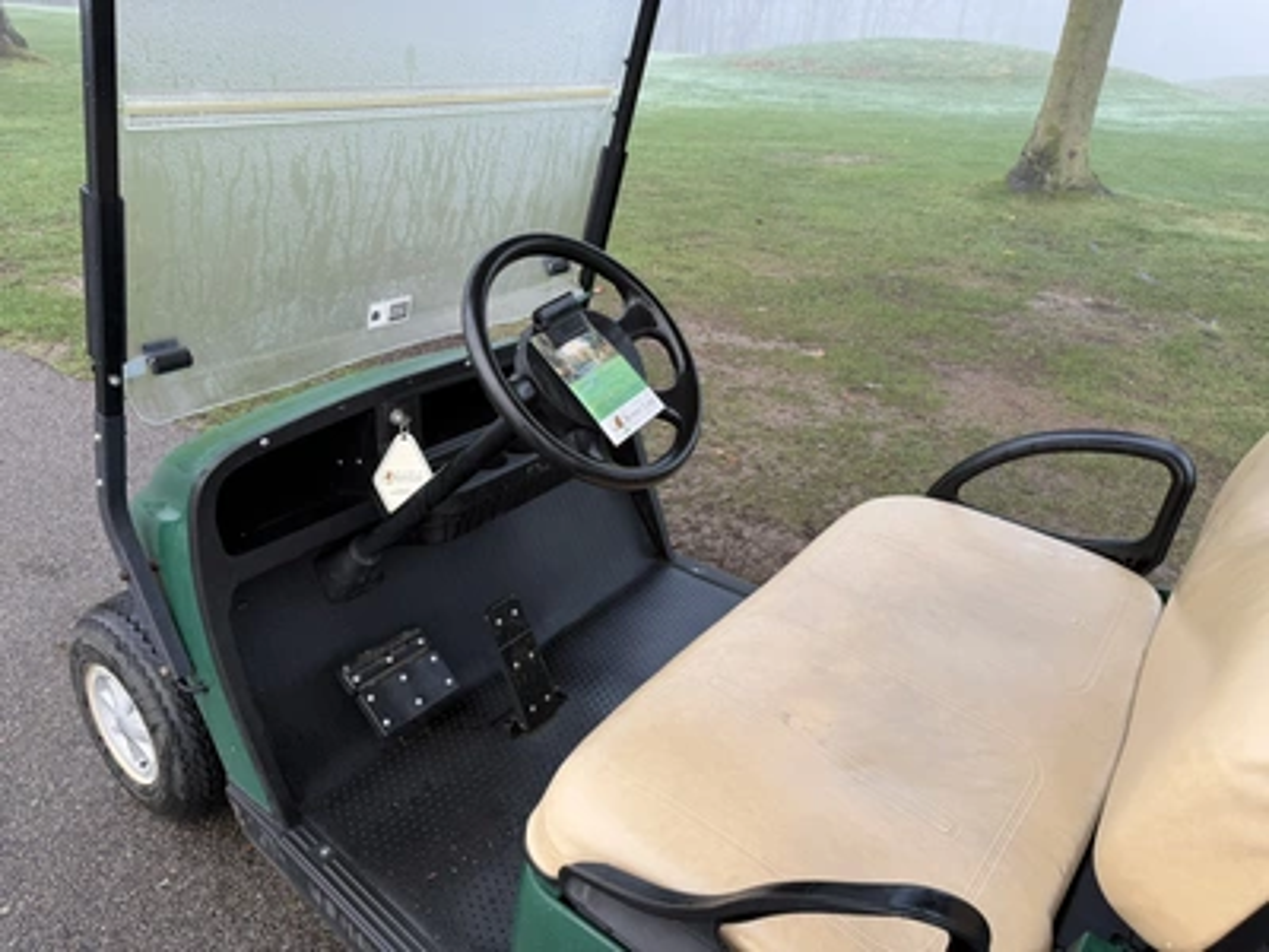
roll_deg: -1.3
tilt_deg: -21.3
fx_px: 880
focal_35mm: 24
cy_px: 476
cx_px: 634
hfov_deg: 71.6
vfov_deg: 56.8
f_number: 1.78
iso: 100
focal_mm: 6.76
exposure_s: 1/121
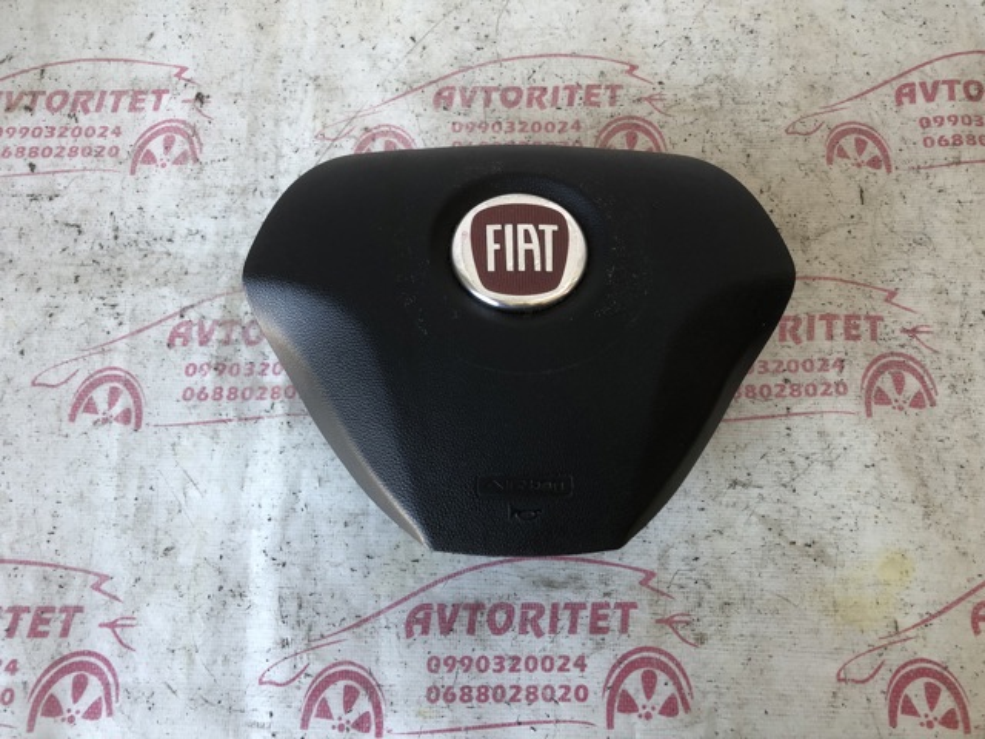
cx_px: 492
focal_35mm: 28
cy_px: 370
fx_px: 797
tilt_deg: -73.6
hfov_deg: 63.4
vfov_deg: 49.7
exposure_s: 1/30
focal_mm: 4
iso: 25
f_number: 1.8
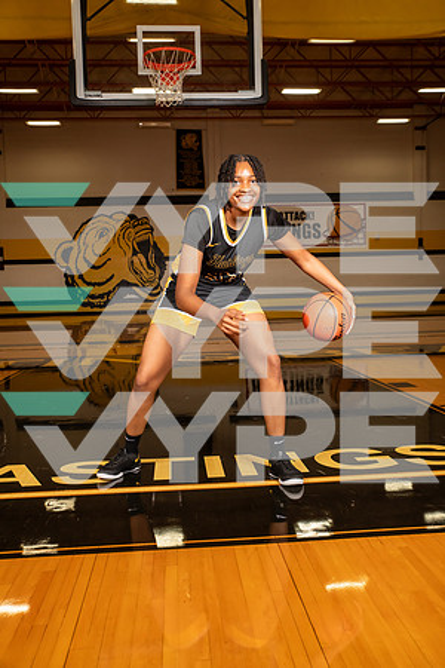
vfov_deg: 53.1
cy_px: 334
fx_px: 667
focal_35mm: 36
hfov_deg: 36.9
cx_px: 222
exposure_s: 1/400
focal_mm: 36
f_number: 7.1
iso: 640
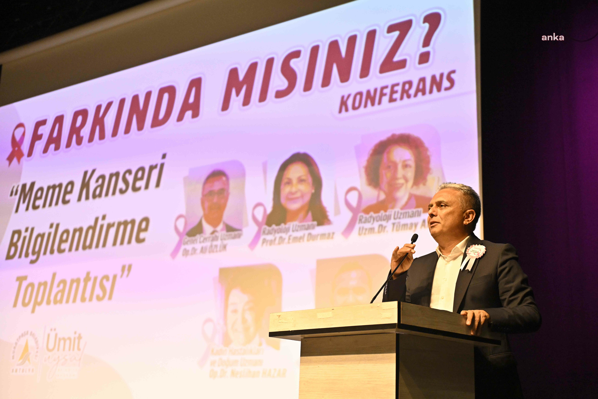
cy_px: 200
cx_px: 299
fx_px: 797
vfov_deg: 28.1
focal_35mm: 48
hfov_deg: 41.1
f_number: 2.8
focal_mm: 48
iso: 3200
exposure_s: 1/250
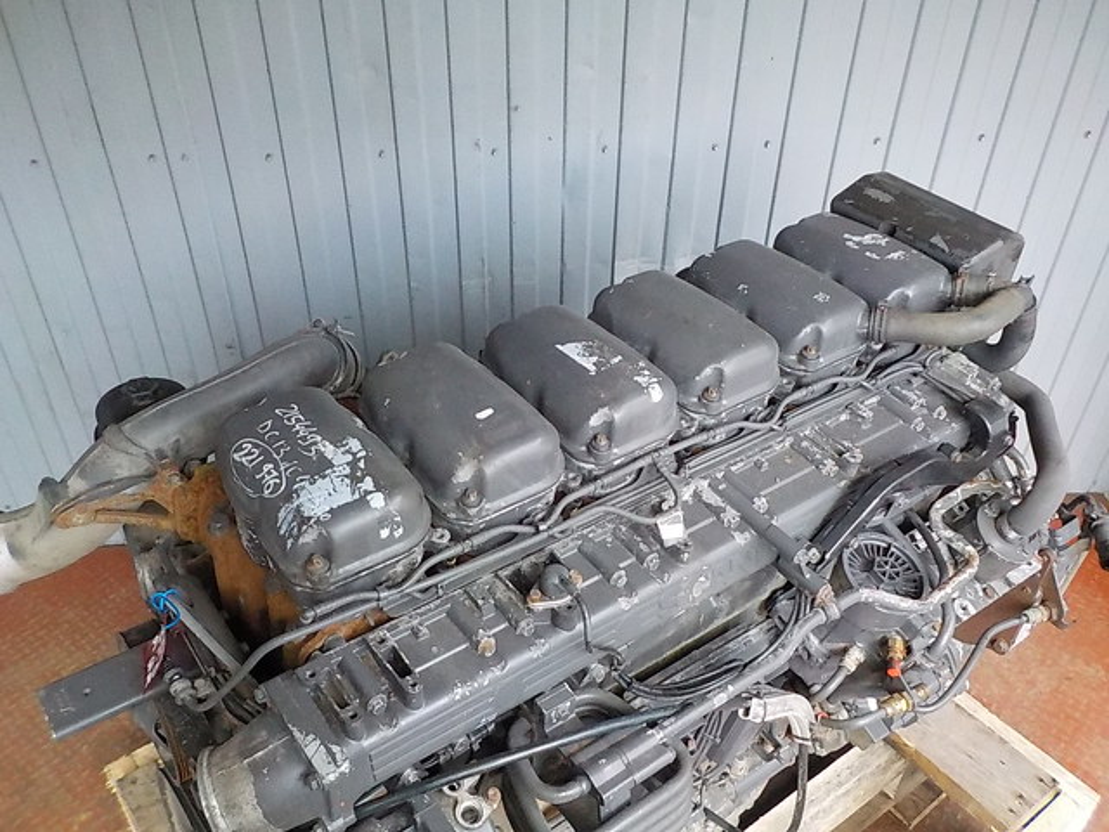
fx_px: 961
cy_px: 416
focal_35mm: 30
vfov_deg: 46.8
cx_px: 554
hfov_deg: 60.0
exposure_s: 1/15
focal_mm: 4.1
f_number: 3.3
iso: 800
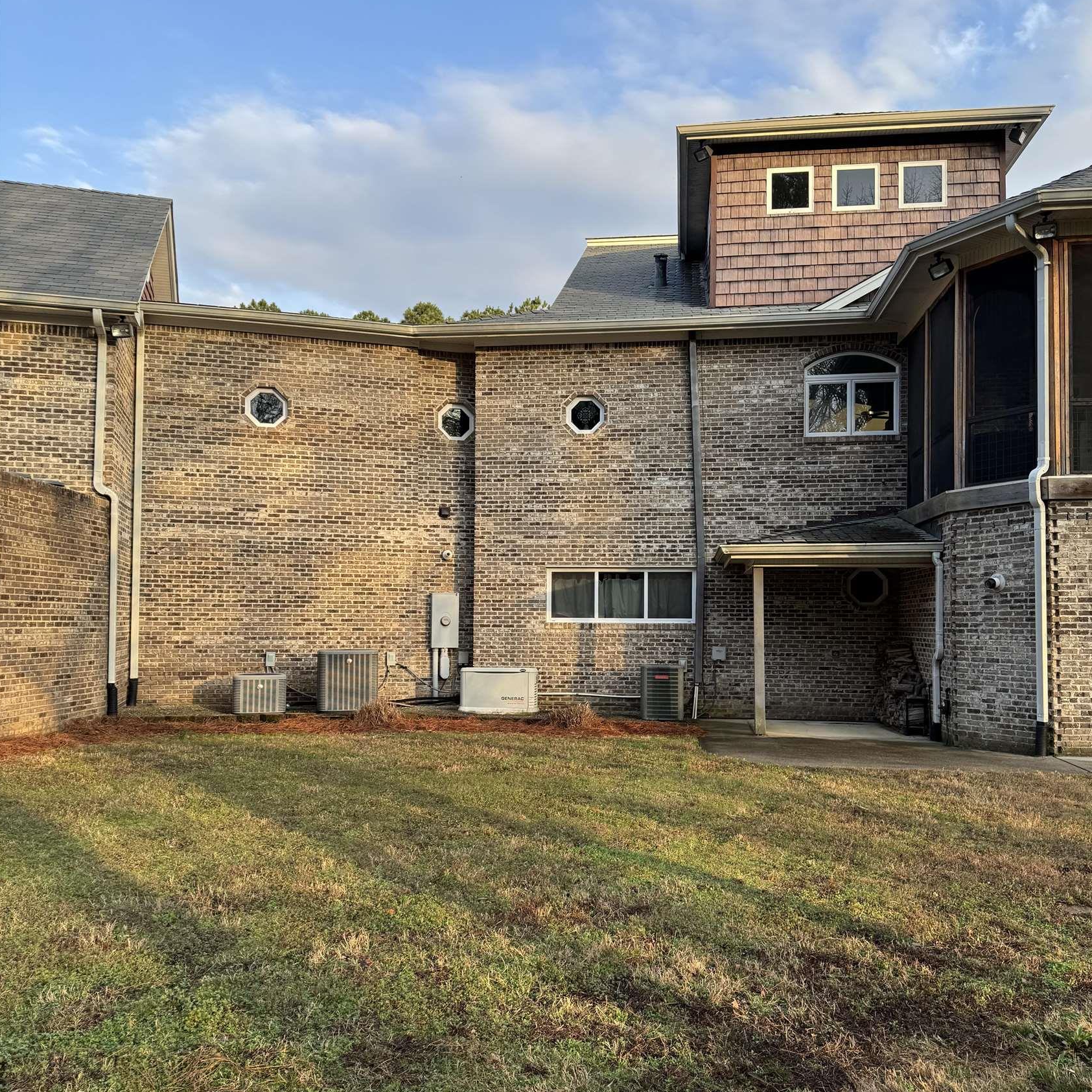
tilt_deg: +0.7
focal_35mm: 29
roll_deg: -0.1
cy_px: 585
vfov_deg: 55.6
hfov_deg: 55.6
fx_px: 1035
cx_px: 556
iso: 80
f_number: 1.78
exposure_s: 1/1010
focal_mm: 6.76
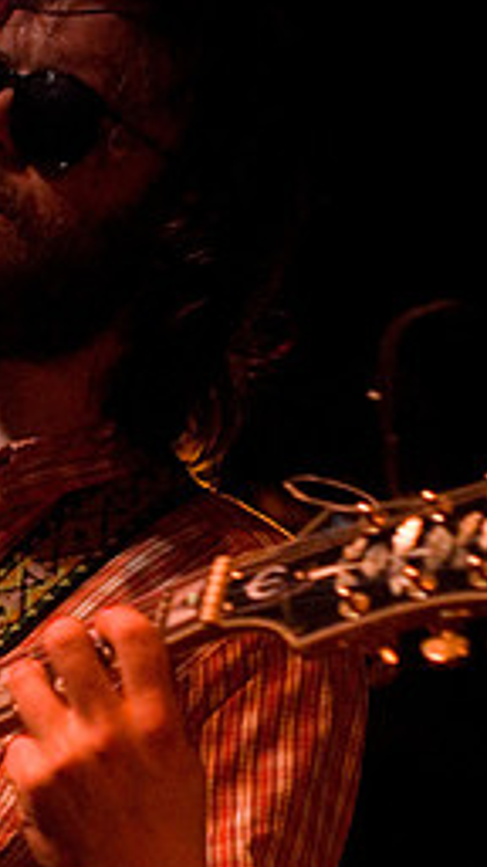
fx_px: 4431
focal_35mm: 193
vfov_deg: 11.2
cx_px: 59
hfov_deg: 6.3
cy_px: 538
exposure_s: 1/50
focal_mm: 70
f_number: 2.8
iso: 1600
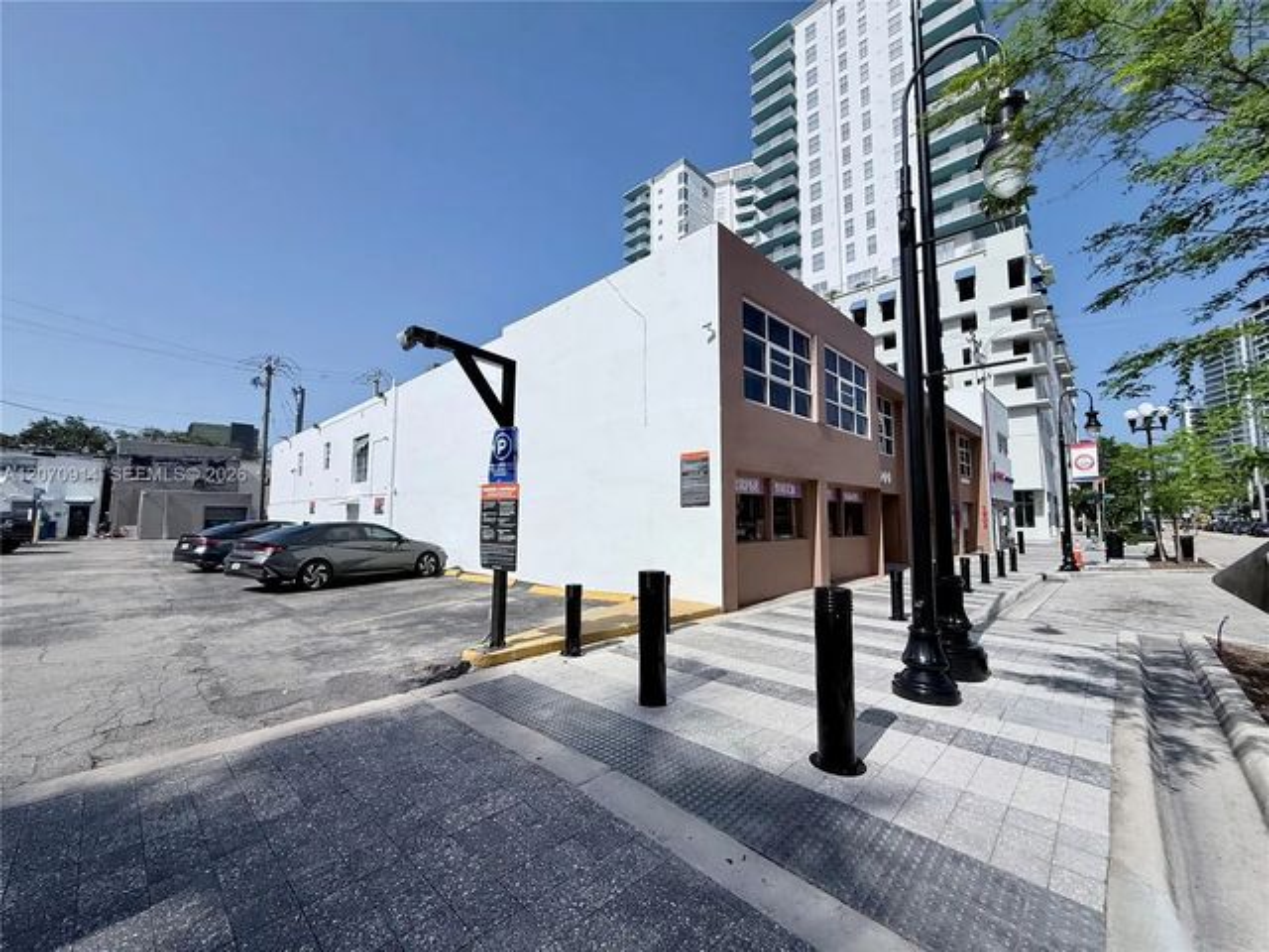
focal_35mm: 14
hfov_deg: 102.1
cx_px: 634
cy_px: 476
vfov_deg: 85.7
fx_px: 513
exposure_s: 1/6173
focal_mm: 2.22
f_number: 2.2
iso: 40
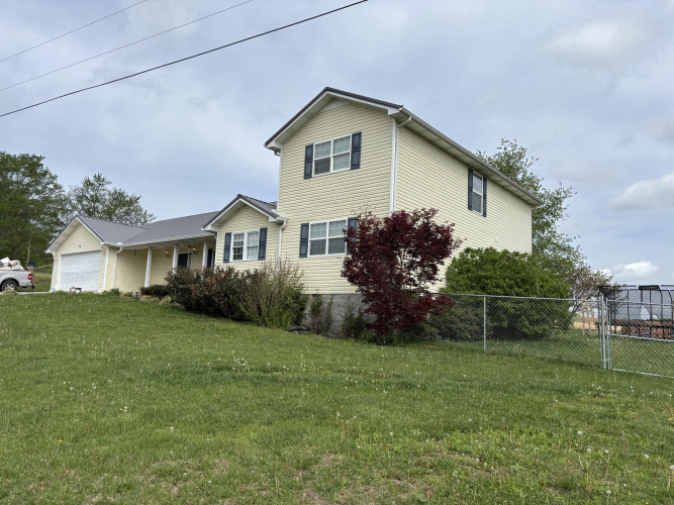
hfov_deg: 67.3
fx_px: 506
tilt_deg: +7.2
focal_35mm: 26
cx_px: 337
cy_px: 252
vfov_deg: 53.0
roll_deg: -3.0
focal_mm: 5.96
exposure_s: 1/5348
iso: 50
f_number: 1.6
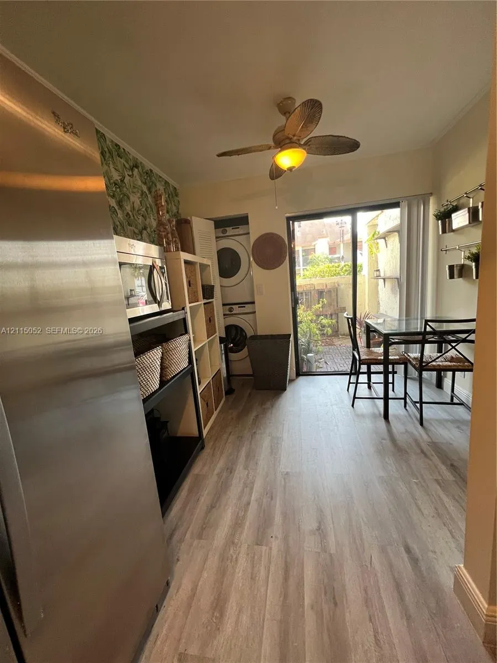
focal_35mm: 13
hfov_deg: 89.9
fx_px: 249
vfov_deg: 106.2
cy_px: 332
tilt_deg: -10.5
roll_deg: +4.6
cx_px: 248
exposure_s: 1/60
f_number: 1.8
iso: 160
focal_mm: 1.57
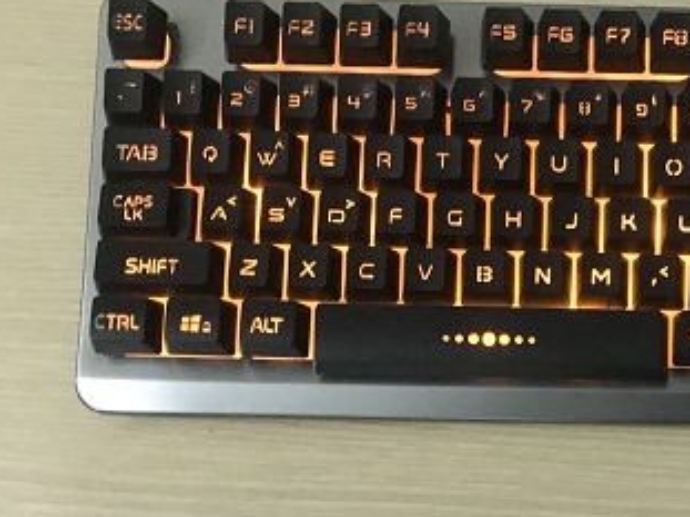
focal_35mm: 72
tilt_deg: -83.1
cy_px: 490
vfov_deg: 19.9
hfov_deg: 25.5
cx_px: 717
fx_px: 1435
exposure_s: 1/13
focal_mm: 3.99
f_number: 1.8
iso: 100
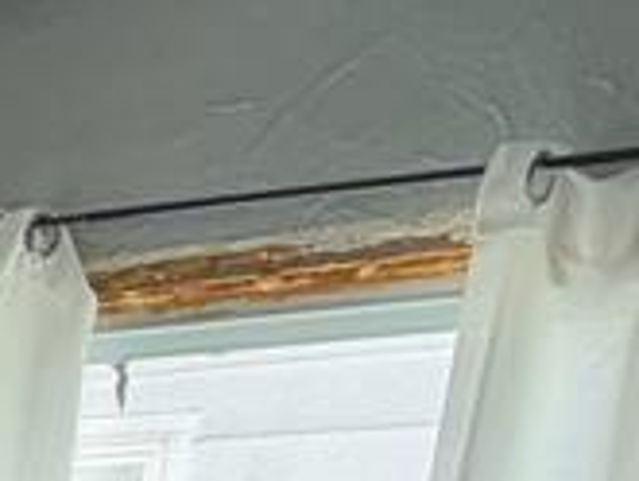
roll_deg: +1.8
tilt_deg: -15.3
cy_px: 989
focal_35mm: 87
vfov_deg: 14.1
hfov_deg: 14.4
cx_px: -910
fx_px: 1607
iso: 125
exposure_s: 1/120
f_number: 2.2
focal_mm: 2.22
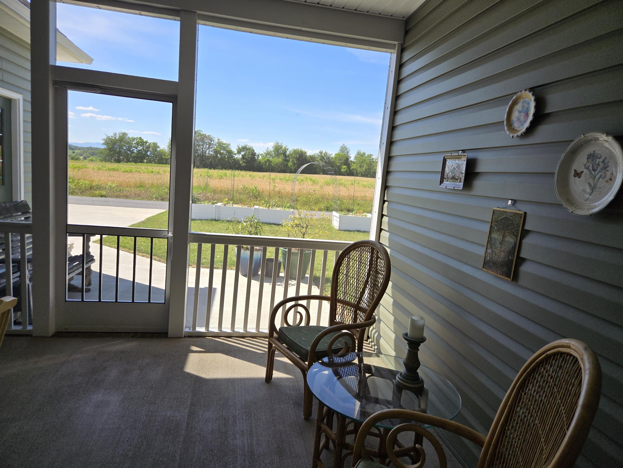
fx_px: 414
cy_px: 234
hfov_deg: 73.9
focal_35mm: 23
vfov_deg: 58.9
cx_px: 312
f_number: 1.8
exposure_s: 1/538
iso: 25
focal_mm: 5.4
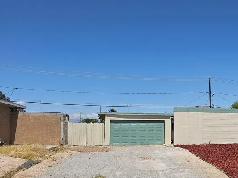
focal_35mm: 41
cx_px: 202
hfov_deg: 42.9
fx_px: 282
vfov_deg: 34.8
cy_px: 121
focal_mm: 6.3
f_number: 1.7
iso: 10
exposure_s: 1/1894
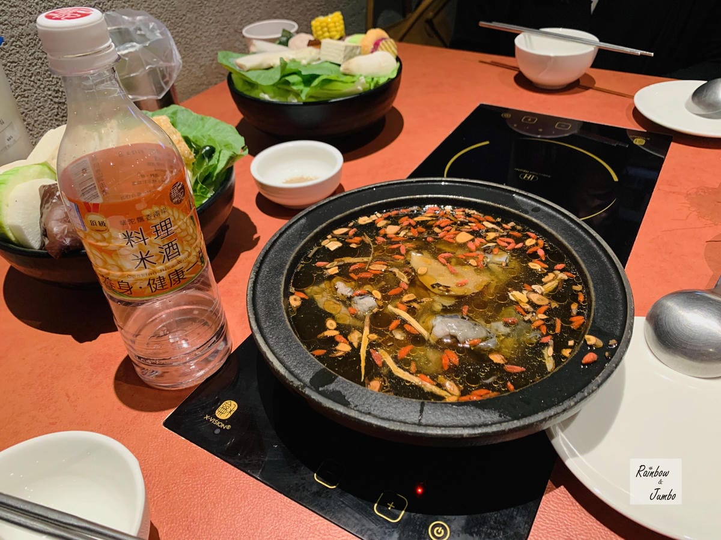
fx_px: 542
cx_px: 360
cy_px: 270
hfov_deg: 67.3
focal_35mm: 26
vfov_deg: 53.1
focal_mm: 4.25
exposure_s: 1/60
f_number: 1.8
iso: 320
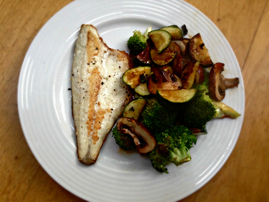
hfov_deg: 55.4
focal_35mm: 33
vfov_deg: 42.9
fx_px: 256
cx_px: 134
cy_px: 101
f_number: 2.4
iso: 250
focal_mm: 4.12
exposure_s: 1/20
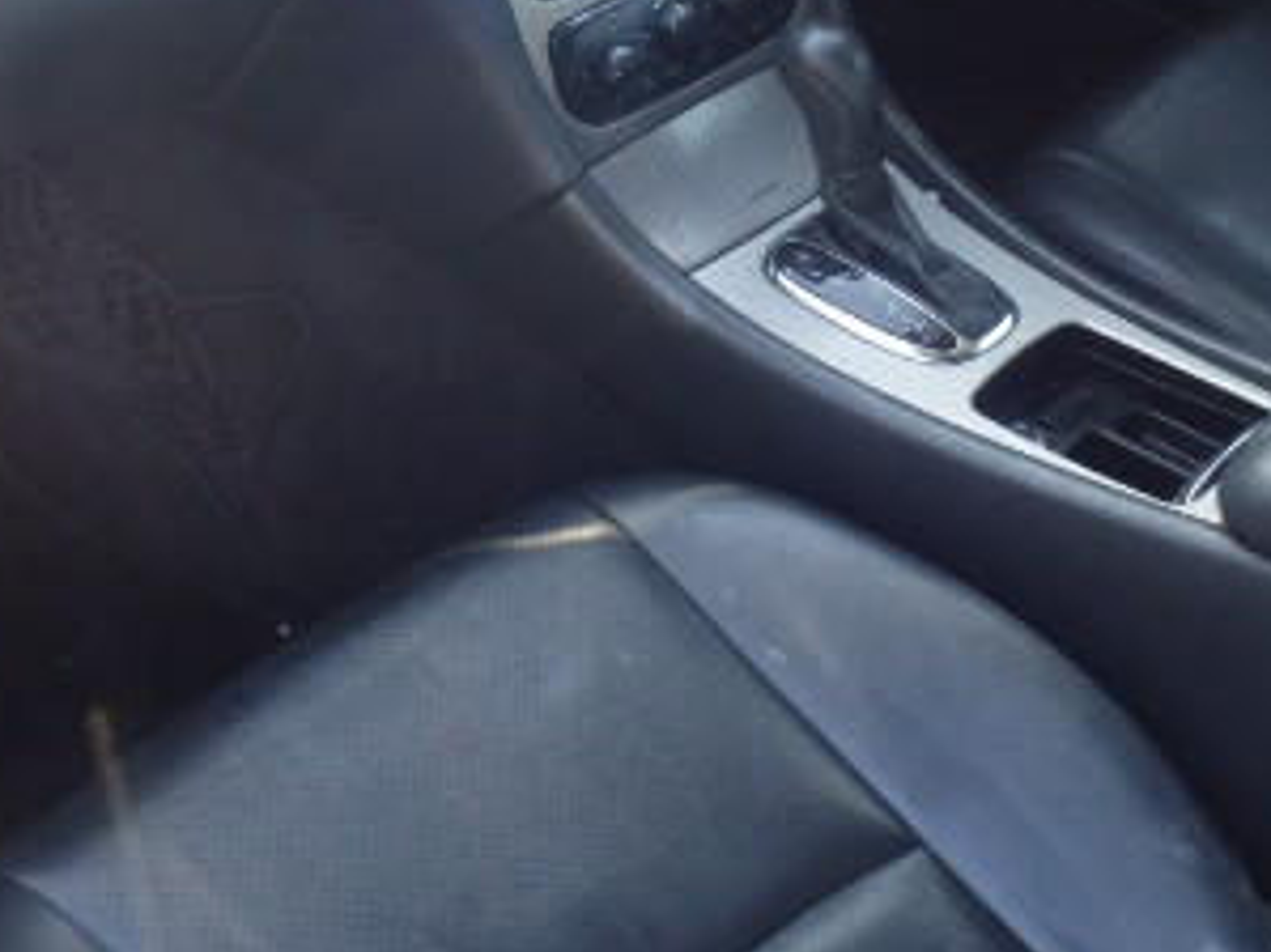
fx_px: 2202
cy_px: 178
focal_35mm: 60
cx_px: 752
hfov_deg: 32.1
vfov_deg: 24.0
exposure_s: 1/60
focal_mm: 5
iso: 200
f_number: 3.9
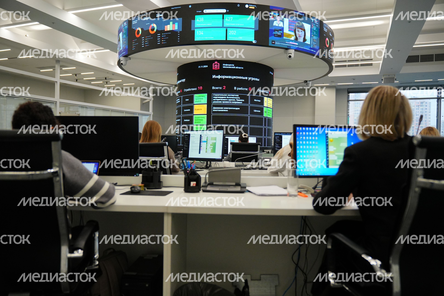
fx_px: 358
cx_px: 222
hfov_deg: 63.7
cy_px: 148
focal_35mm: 29
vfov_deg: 45.0
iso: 2500
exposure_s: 1/800
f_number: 2.8
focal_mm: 29
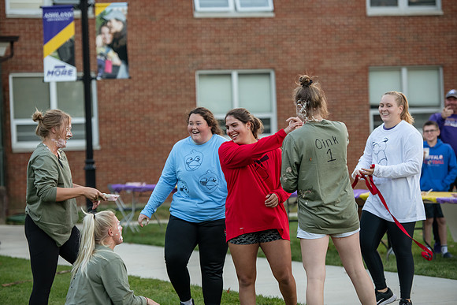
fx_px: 1587
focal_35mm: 125
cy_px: 152
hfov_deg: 16.4
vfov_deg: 11.0
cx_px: 228
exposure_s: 1/500
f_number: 3.2
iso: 1000
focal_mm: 125
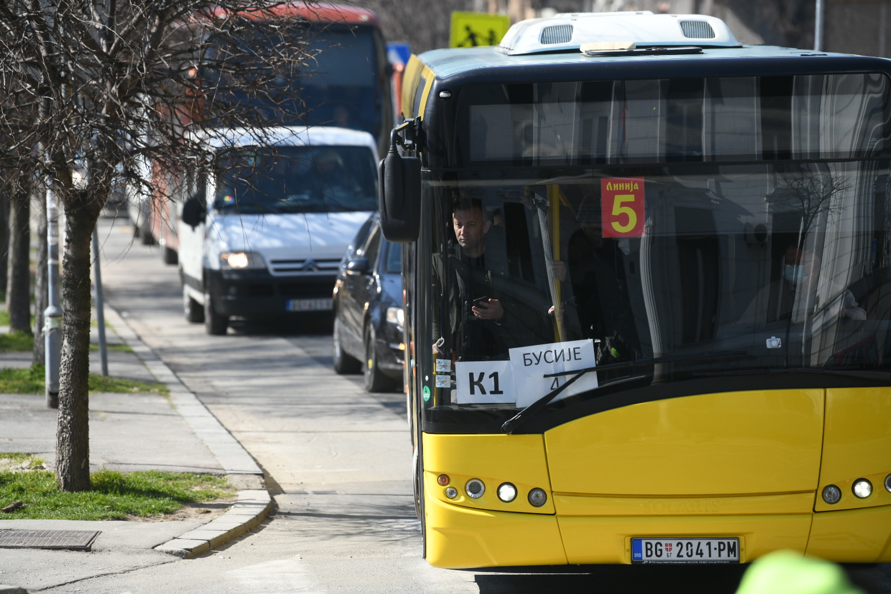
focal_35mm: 200
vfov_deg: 6.9
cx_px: 446
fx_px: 4950
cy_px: 297
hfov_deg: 10.3
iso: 640
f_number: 4
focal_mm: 200
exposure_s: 1/4000
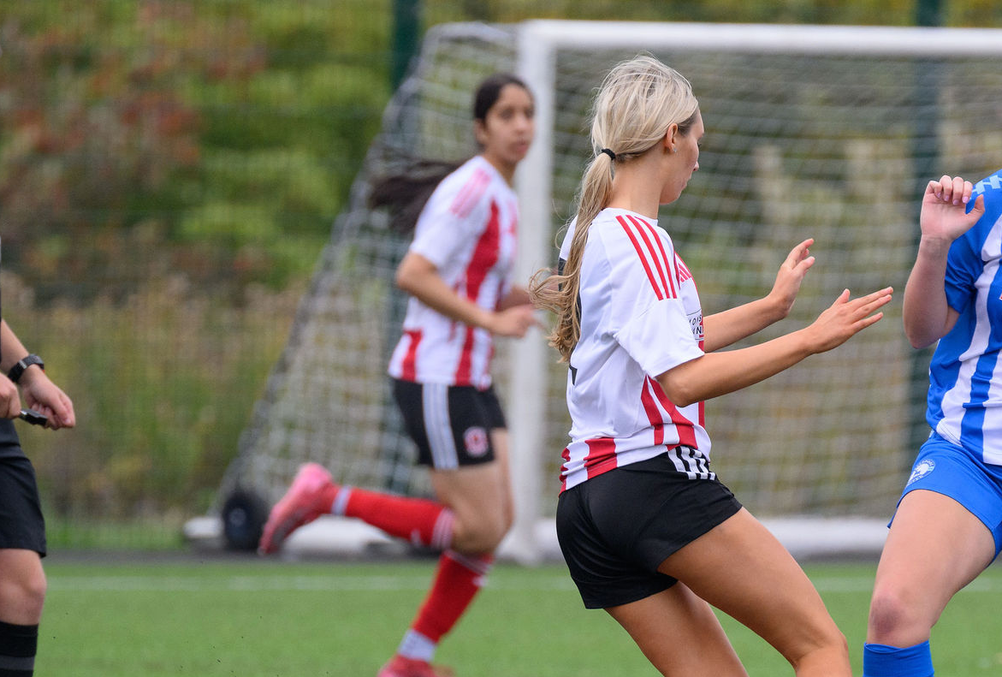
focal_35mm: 916
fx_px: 25598
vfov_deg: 1.5
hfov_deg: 2.2
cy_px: 573
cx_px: 622
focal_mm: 400
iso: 1100
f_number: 5.6
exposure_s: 1/1250
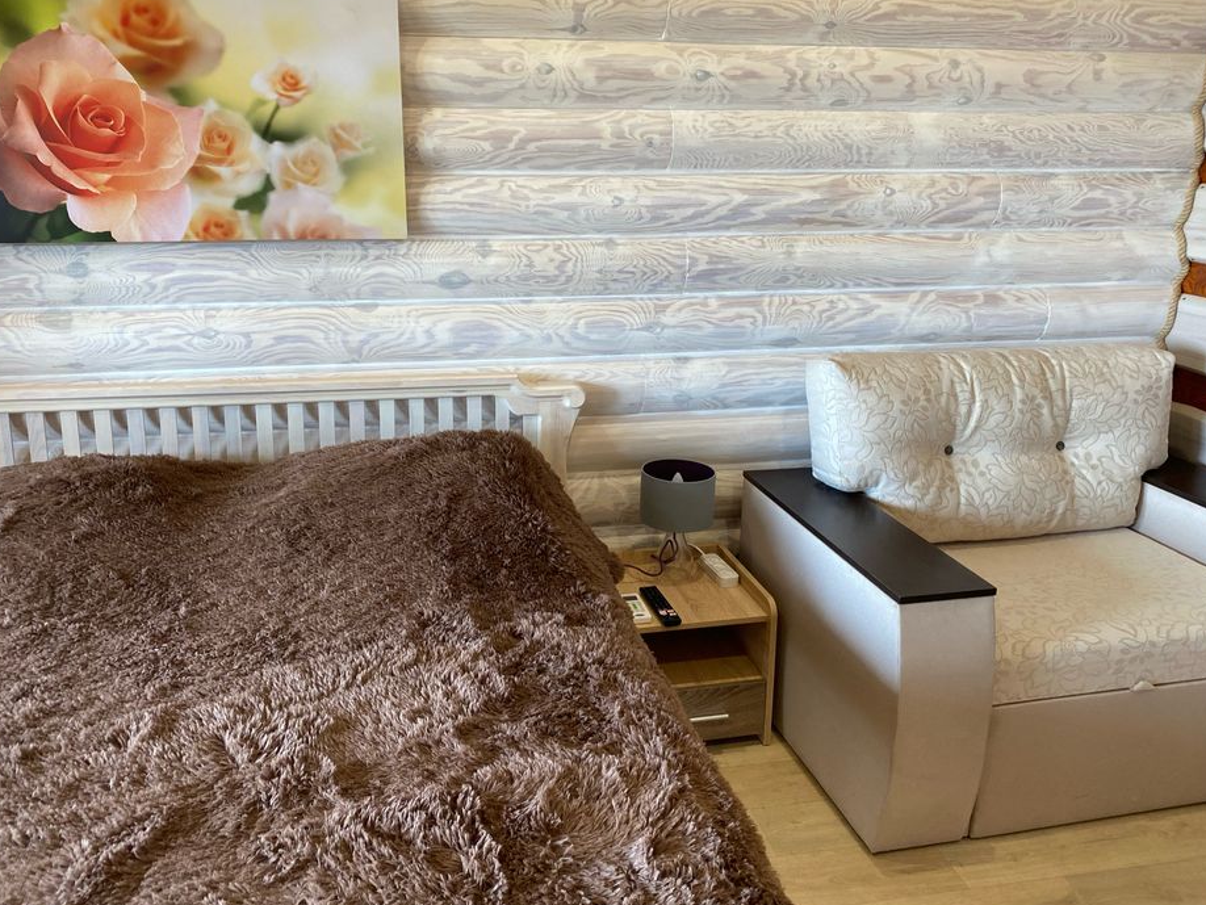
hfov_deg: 61.6
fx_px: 1011
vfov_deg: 48.2
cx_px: 571
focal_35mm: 29
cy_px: 420
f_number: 1.8
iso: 125
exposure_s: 1/105
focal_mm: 4.25
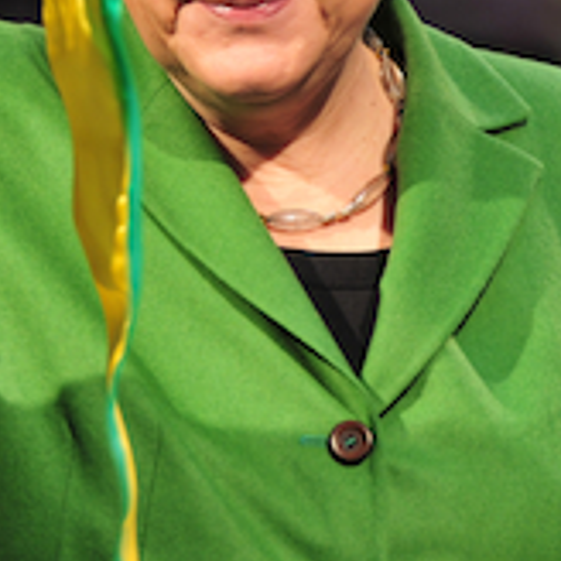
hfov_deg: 1.8
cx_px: 318
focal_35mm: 994
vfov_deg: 1.8
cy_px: 22
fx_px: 18225
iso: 200
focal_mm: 200
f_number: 4.5
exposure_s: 1/80
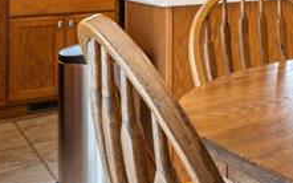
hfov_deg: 24.7
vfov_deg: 18.3
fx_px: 527
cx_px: 430
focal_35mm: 66
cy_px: -56
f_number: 11
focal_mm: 14
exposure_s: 2.5
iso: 100
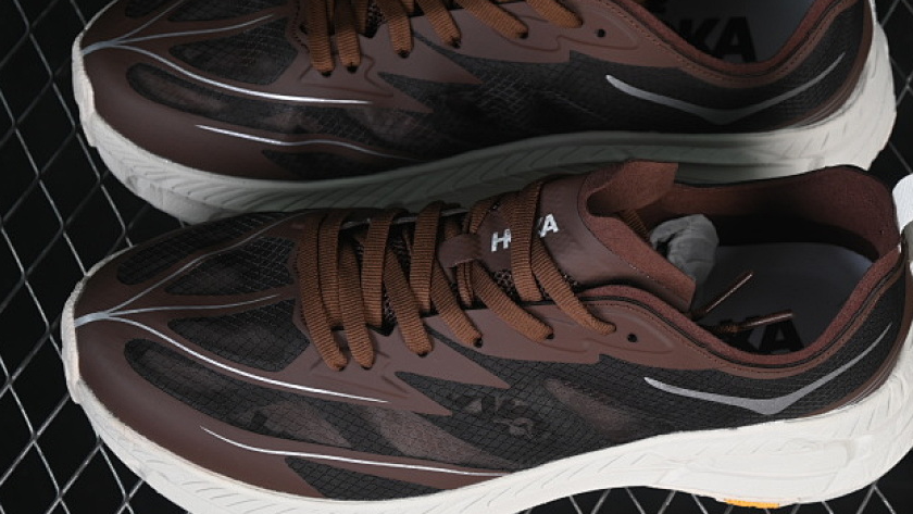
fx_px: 2446
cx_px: 511
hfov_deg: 21.1
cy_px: 211
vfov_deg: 12.0
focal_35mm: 101
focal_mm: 50
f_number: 6.3
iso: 160
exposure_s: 1/50
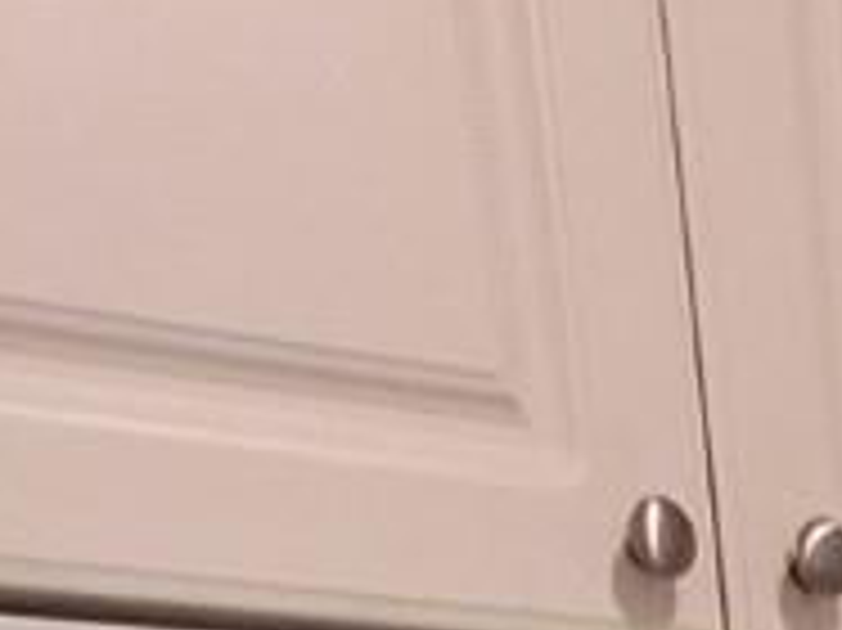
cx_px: 1396
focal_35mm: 100
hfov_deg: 17.0
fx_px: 2431
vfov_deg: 8.7
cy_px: 2376
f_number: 2.2
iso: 400
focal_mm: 1.74
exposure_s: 1/40
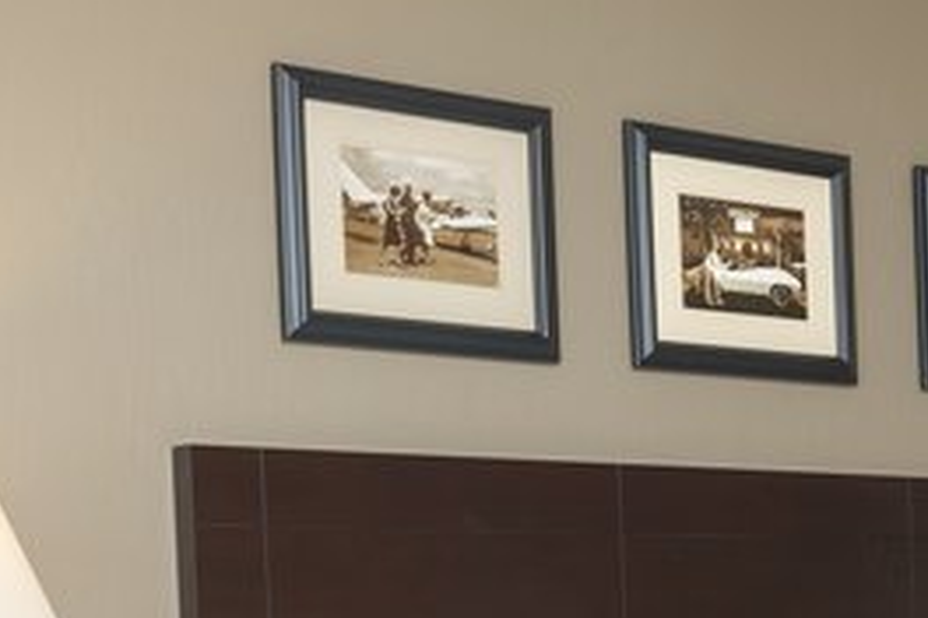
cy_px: 797
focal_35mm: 97
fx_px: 2500
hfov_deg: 20.2
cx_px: 998
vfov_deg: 13.6
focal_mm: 32
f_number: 10
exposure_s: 1
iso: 100
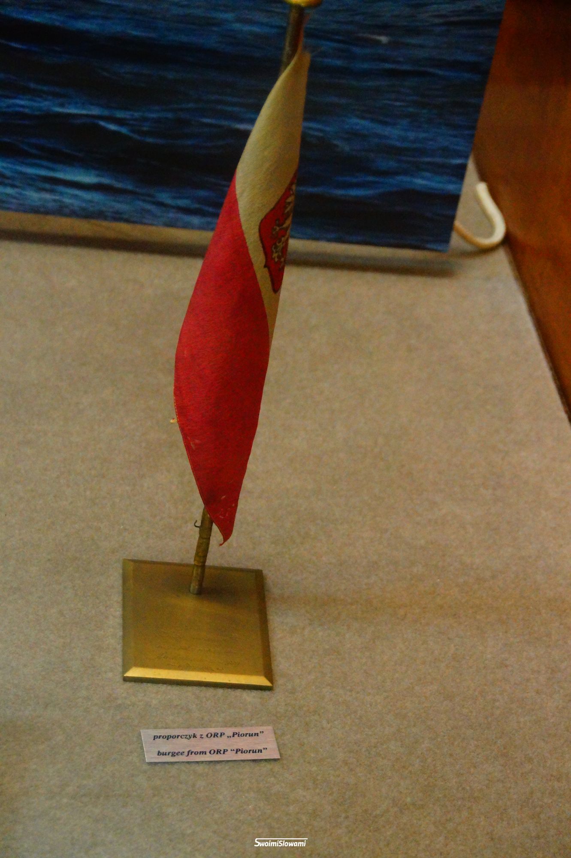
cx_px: 286
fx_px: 2144
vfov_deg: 22.6
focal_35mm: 90
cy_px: 429
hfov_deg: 15.2
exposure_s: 1/60
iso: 3200
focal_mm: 60
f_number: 5
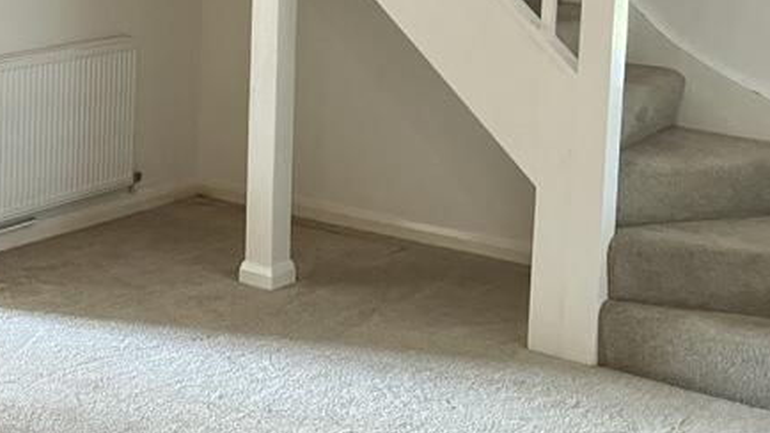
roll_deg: -0.6
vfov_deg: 16.2
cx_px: -82
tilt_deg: -3.4
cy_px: -64
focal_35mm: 72
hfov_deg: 26.9
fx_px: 1470
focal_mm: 3.99
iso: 320
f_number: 1.8
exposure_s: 1/33
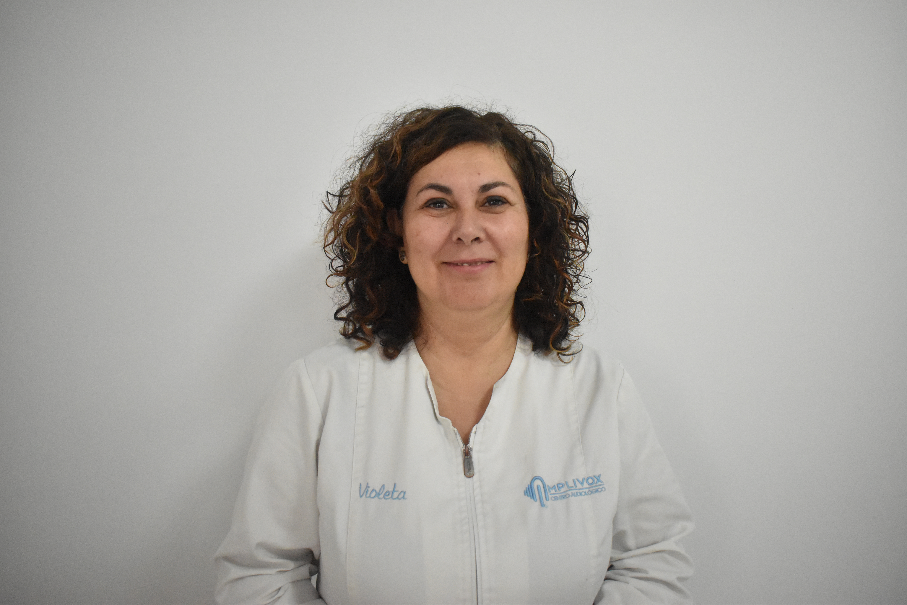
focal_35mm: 27
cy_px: 302
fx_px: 680
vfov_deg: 47.9
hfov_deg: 67.4
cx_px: 454
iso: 6400
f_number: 3.5
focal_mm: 18
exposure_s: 1/640
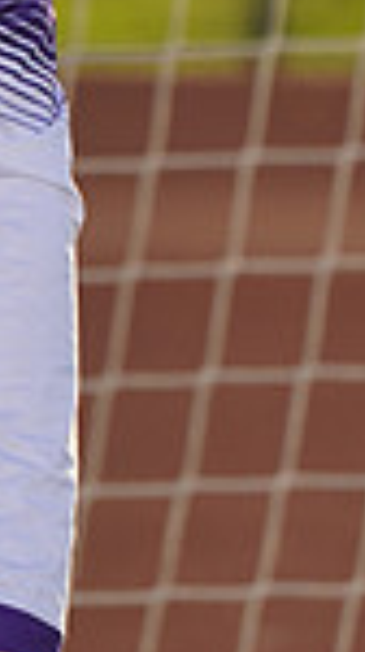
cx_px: -415
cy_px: -252
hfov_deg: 0.8
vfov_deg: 1.4
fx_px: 25879
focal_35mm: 1499
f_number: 9
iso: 100
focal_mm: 370
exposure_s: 1/200
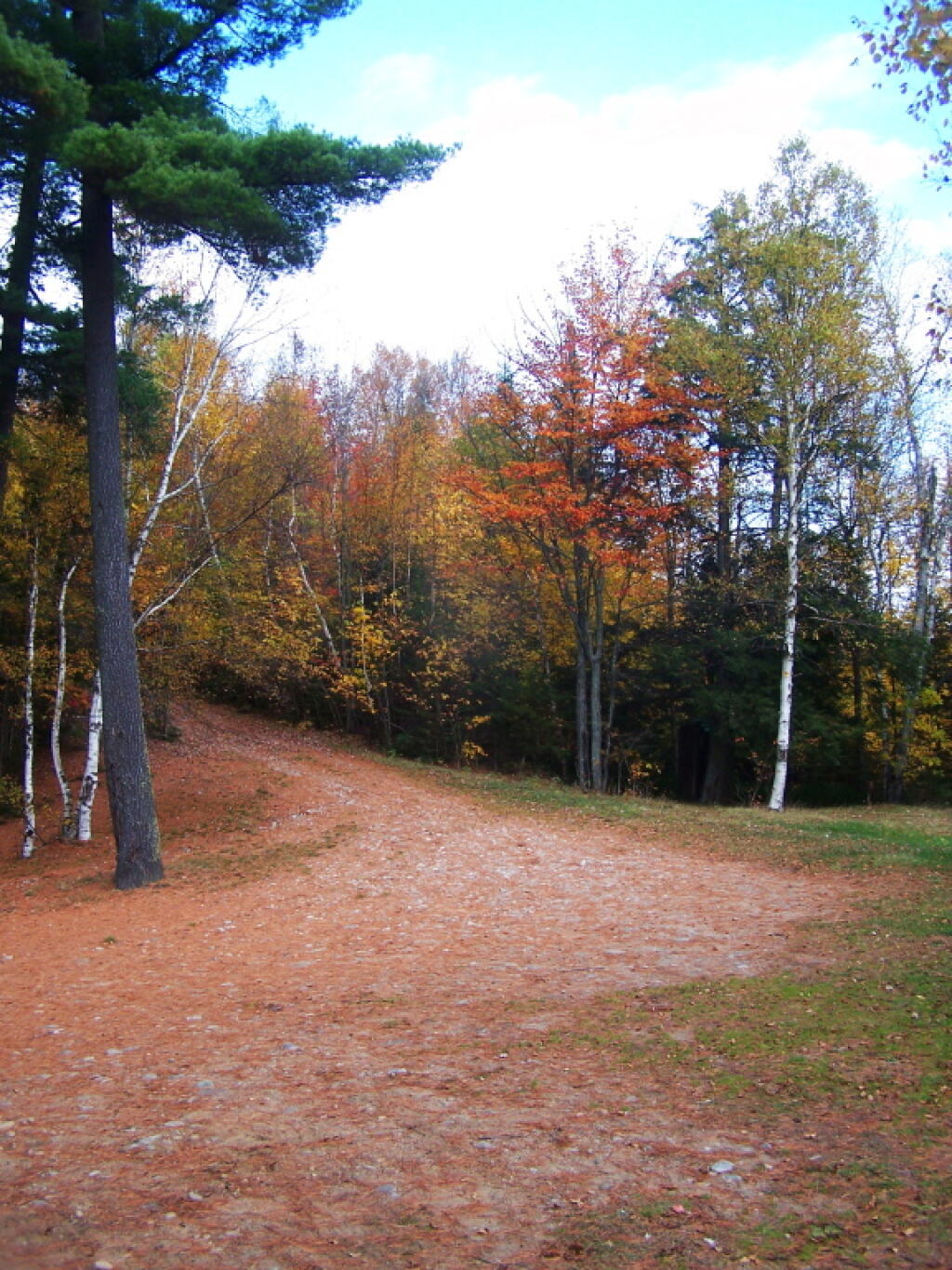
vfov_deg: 49.0
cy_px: 635
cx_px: 476
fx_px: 1393
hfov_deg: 37.7
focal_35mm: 38
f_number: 2.8
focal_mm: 6.3
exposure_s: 1/320
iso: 80
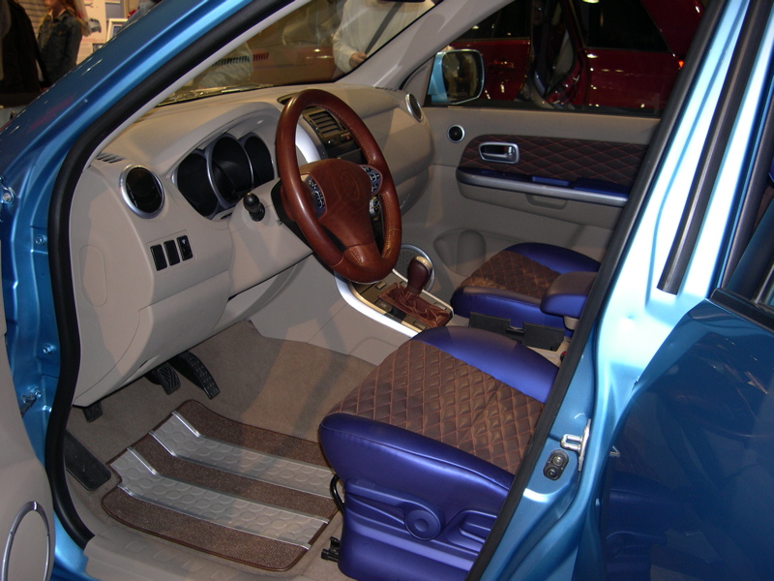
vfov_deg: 37.7
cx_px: 387
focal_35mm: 38
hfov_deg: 49.0
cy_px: 290
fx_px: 850
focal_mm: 8
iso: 100
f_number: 2.8
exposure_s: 1/60
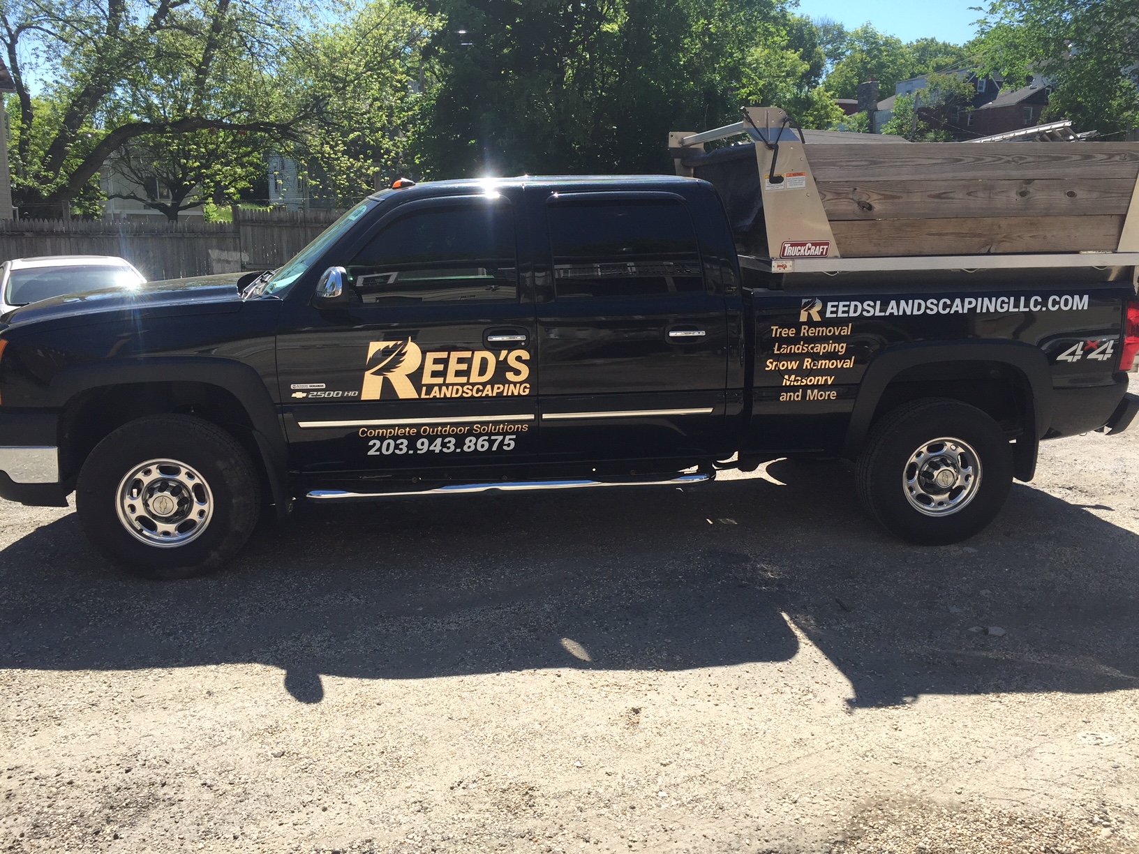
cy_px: 427
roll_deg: -1.2
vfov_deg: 48.2
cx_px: 570
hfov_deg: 61.7
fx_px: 954
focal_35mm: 29
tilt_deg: -10.7
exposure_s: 1/1041
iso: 32
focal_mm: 4.15
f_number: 2.2
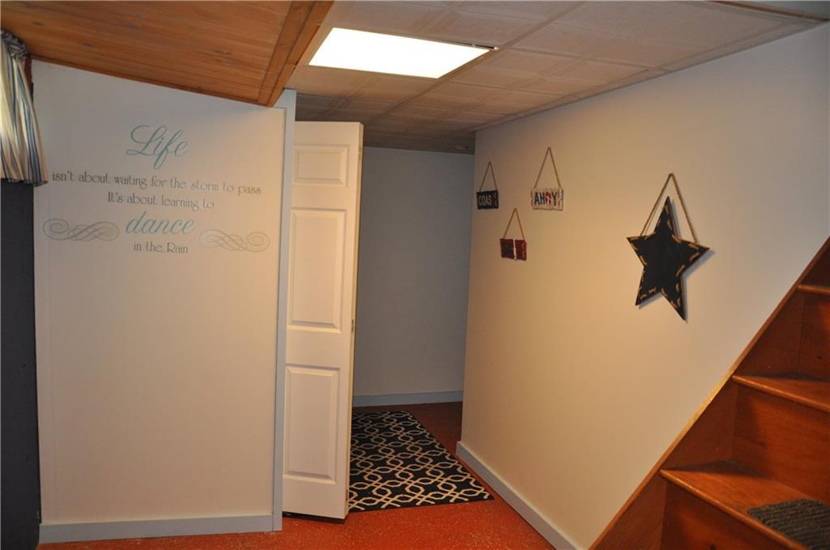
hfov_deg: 67.5
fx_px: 621
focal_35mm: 27
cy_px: 275
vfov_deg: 47.8
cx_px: 415
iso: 800
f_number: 3.5
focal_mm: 18
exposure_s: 1/100
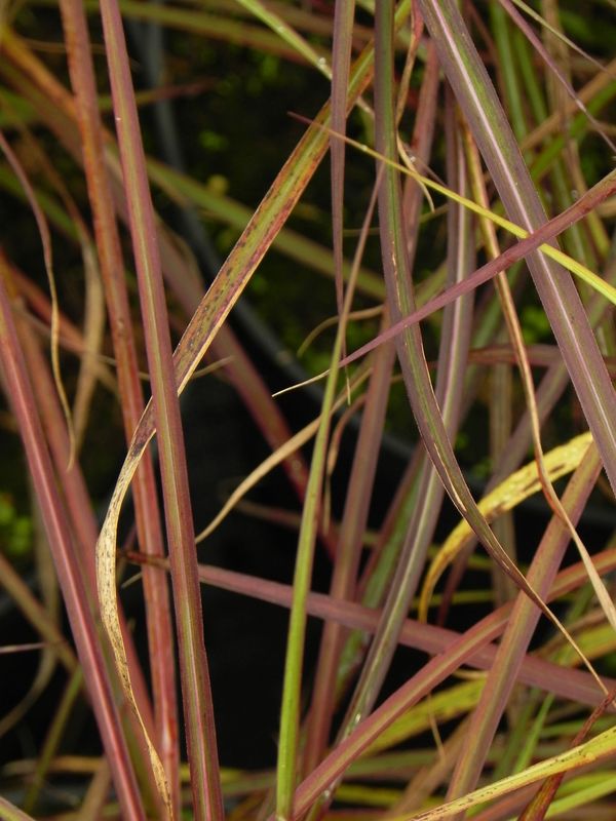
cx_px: 308
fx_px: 5030
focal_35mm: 212
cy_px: 410
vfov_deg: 9.3
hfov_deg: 7.0
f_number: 5
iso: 160
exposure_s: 1/200
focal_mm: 37.7
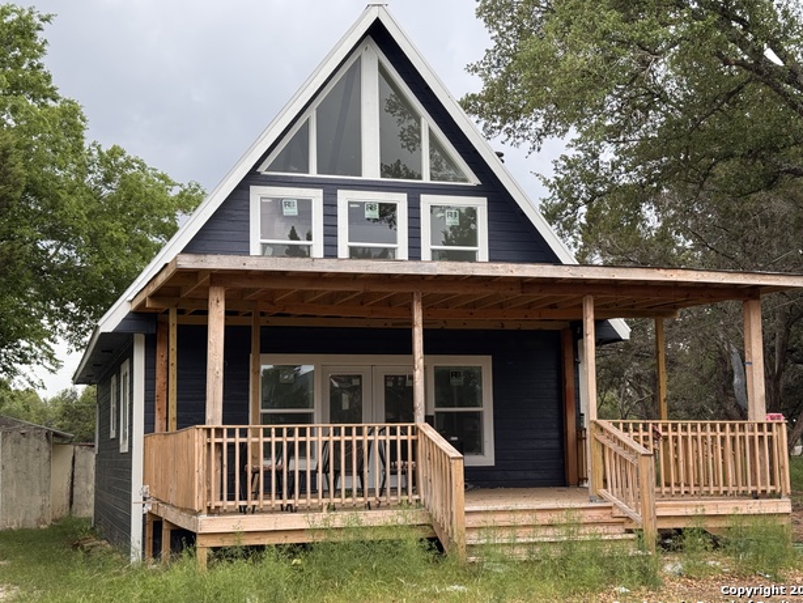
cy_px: 300
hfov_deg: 38.2
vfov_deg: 29.1
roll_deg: +0.5
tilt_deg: +6.8
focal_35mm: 50
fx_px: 1160
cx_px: 407
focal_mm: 6.76
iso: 64
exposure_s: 1/783
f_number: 1.78
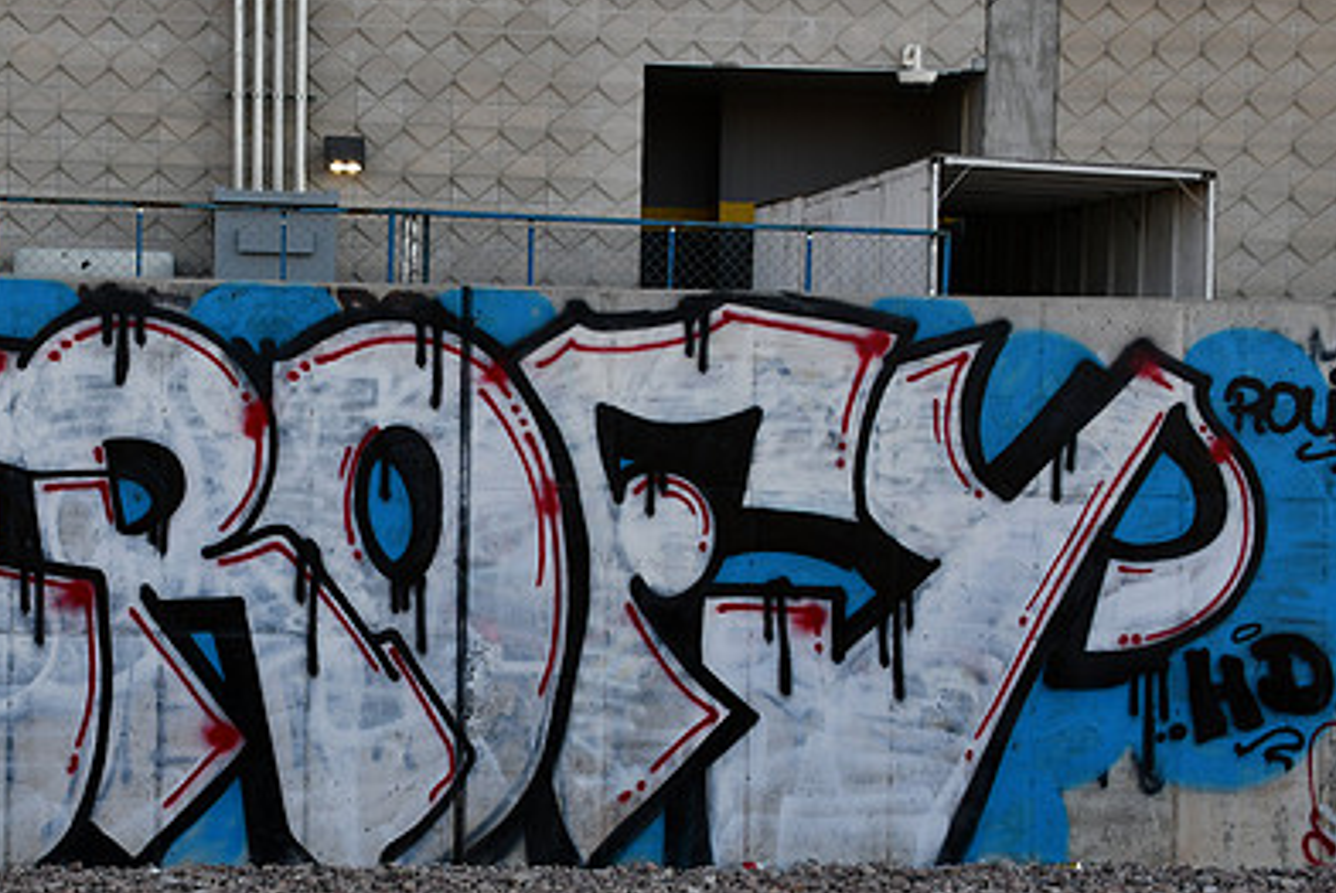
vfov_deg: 19.2
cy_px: 475
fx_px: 2637
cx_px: 477
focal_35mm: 71
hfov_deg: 28.3
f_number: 7.1
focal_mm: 32
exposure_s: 1/250
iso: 200
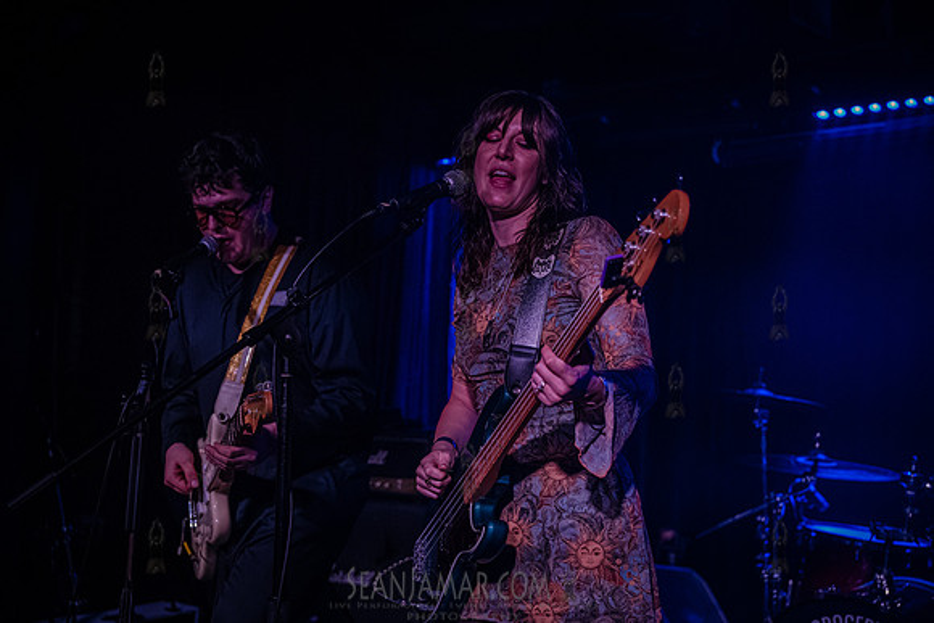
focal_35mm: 47
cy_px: 312
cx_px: 467
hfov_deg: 41.9
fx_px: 1220
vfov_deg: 28.7
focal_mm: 47
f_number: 3.2
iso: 16000
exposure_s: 1/500
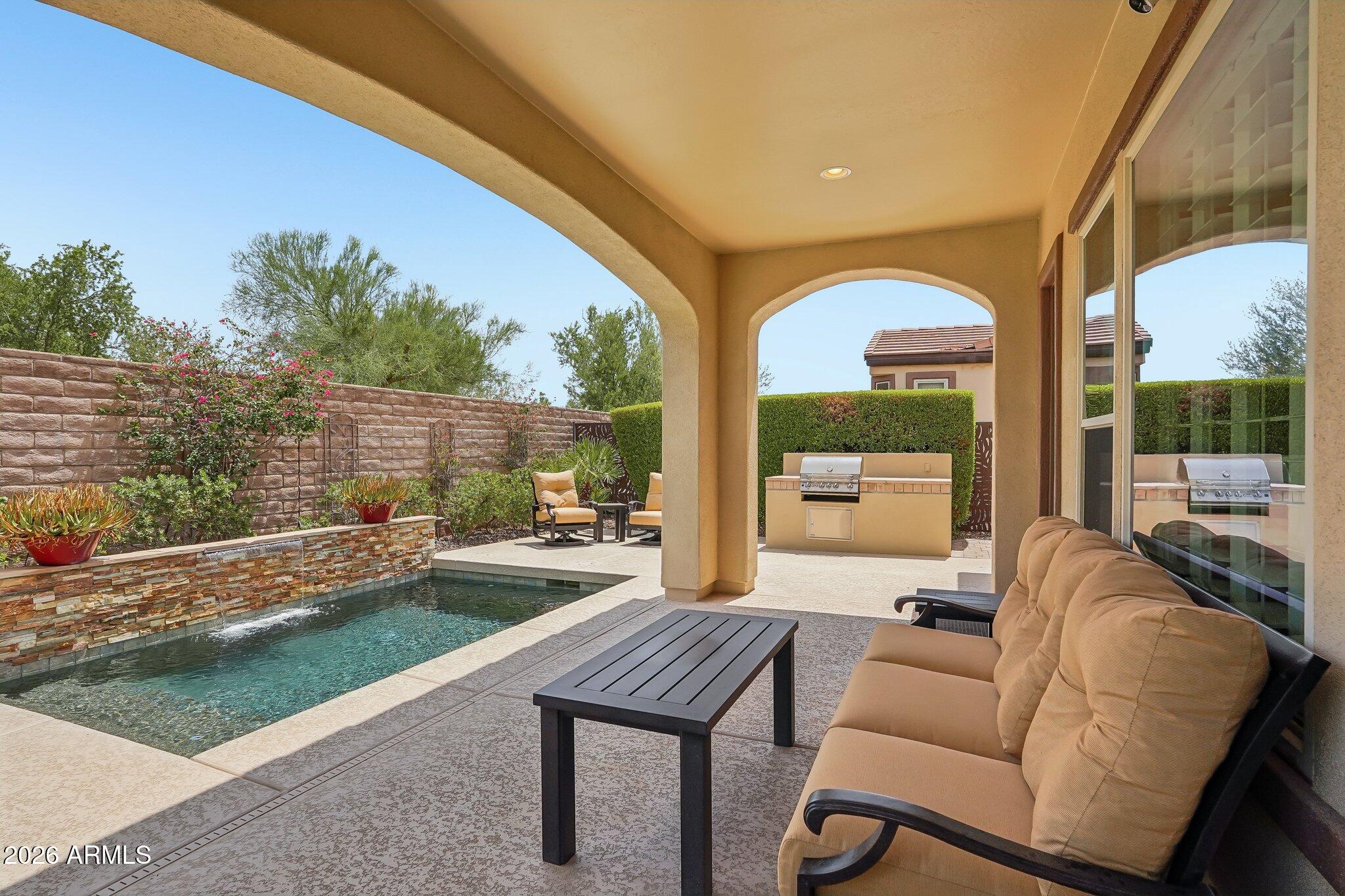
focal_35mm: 18
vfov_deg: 68.9
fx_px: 654
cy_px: 448
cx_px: 672
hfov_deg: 91.6
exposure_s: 1/1000
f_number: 8
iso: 400
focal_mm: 17.5
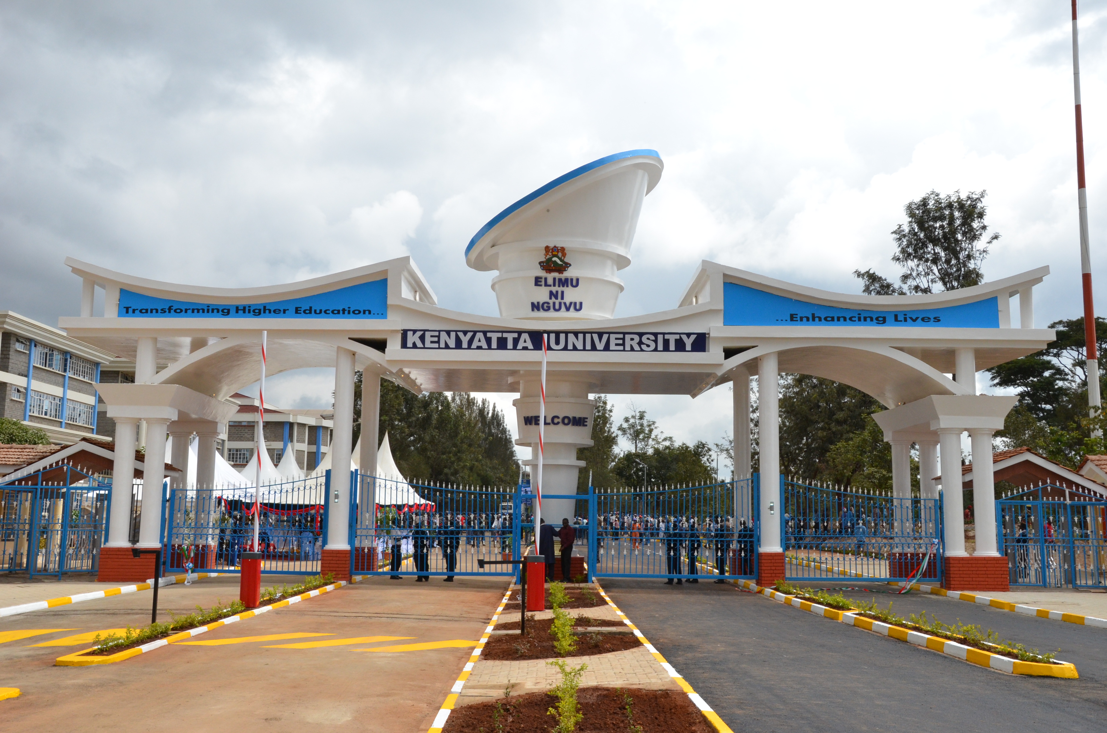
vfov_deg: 35.3
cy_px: 366
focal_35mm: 38
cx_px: 554
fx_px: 1151
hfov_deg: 51.4
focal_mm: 25
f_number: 13
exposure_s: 1/750
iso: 800
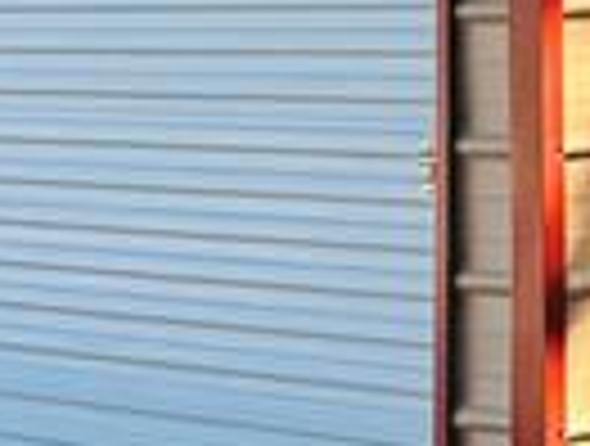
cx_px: 1320
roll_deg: +1.5
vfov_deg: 7.9
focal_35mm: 187
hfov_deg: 9.6
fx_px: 3196
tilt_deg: +2.4
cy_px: -171
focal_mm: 6.76
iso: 80
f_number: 1.78
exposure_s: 1/707
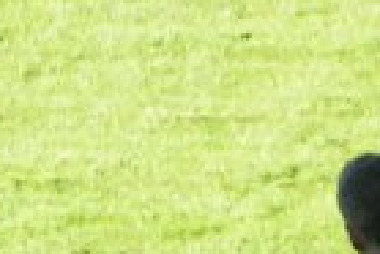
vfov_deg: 1.2
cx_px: 492
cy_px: 489
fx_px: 12437
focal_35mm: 1177
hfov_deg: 1.7
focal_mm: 30.1
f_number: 3.5
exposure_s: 1/400
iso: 100
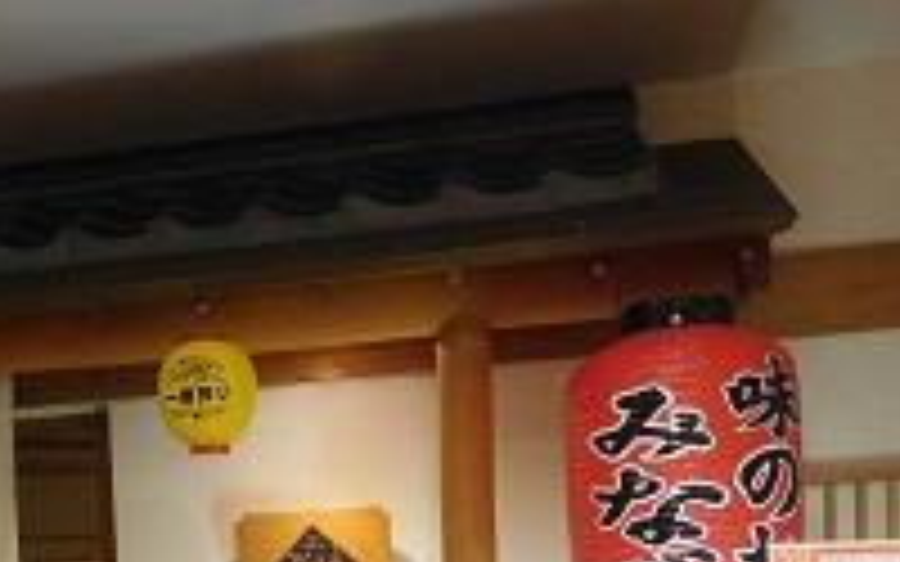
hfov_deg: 32.3
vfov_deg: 19.3
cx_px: 146
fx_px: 1496
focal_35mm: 61
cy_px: 773
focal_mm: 4.5
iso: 400
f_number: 3.4
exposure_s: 1/10
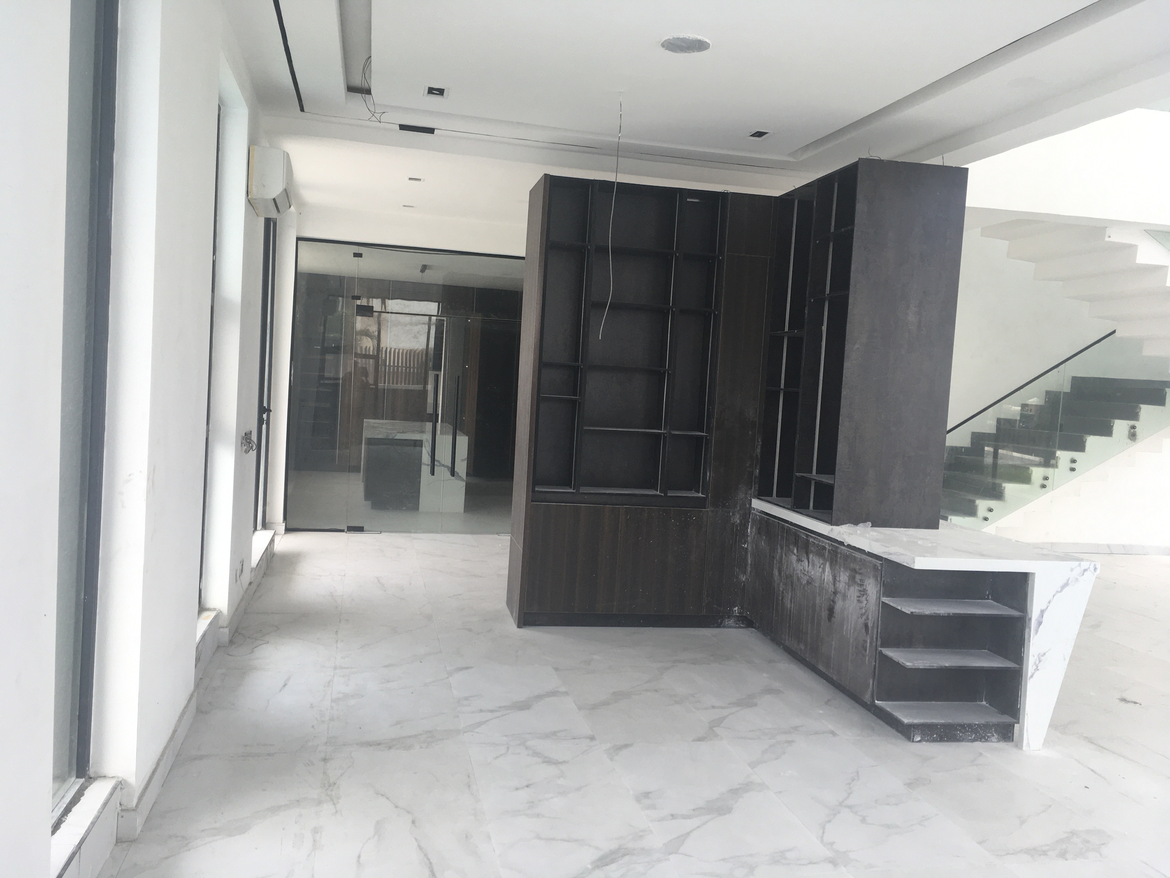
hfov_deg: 61.7
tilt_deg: -1.5
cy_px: 439
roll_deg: -2.8
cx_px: 585
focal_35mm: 29
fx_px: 980
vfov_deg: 48.2
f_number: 2.2
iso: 25
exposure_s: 1/100
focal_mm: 4.15
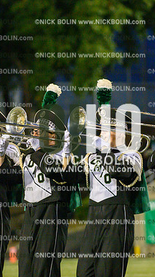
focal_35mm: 316
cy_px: 138
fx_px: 2313
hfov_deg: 3.8
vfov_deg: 6.8
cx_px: 90
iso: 10000
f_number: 4
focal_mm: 200
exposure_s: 1/1000
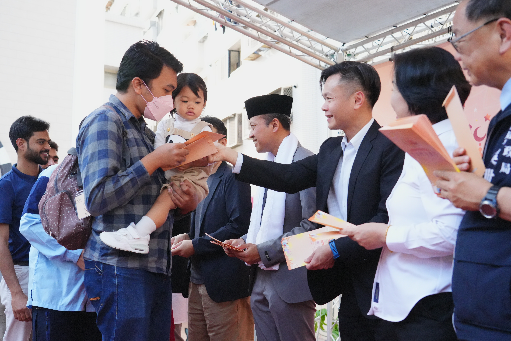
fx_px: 639
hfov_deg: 43.6
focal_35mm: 45
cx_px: 256
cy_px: 170
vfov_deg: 29.9
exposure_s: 1/3200
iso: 10000
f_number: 5.6
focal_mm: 45
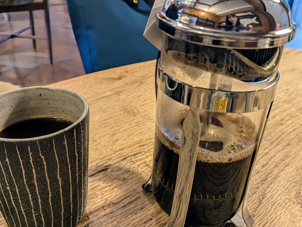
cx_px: 156
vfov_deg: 45.4
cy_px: 110
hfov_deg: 58.3
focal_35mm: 31
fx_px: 270
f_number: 1.85
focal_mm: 6.81
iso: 590
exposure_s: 1/100
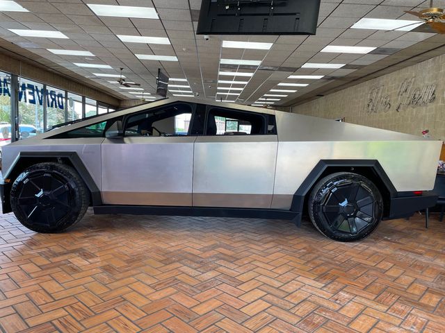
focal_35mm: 26
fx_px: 334
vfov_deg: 53.1
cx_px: 222
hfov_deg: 67.3
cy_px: 166
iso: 32
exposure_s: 1/190
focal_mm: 4.2
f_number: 1.6
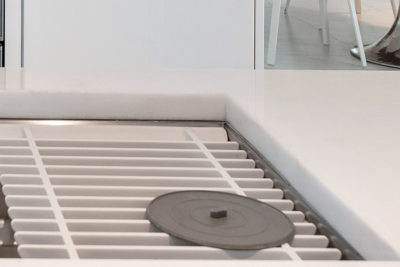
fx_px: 1067
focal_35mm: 96
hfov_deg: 20.0
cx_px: -72
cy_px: -170
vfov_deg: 13.2
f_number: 8
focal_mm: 26
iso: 640
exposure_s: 1/50
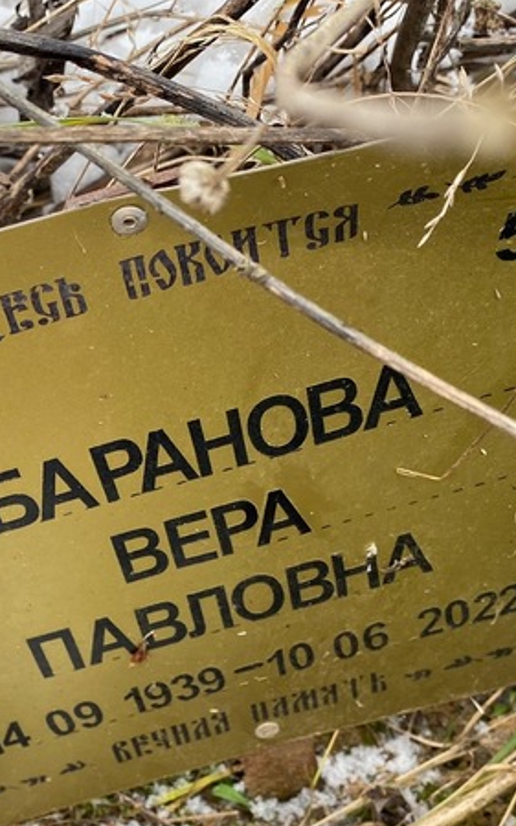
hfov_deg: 26.1
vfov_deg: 40.6
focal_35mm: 49
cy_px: 547
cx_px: 158
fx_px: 1103
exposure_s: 1/121
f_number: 1.8
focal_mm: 4.25
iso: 80
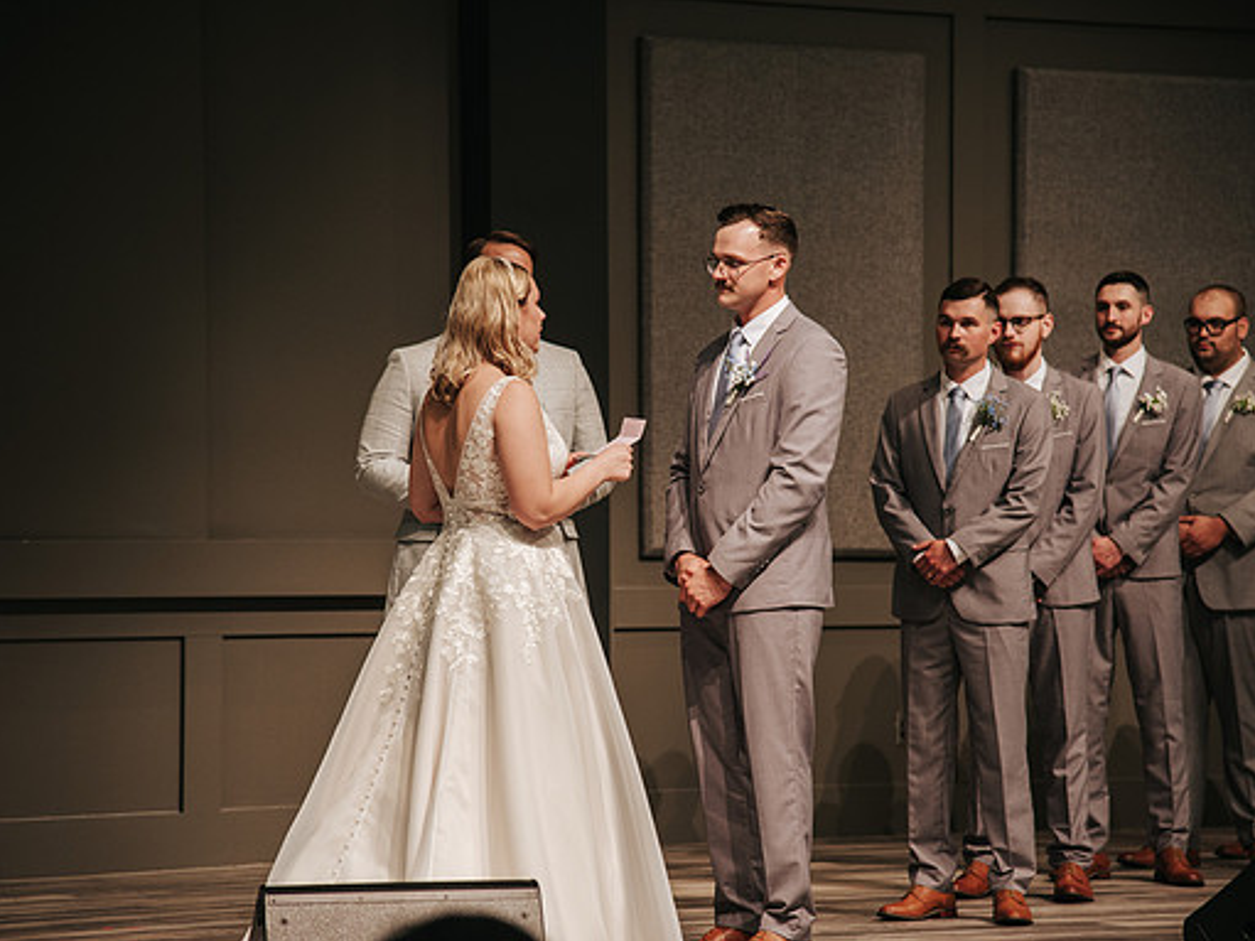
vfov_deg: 11.2
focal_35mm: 132
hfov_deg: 14.9
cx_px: 634
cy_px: 473
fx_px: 4785
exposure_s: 1/200
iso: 1000
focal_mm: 120
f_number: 4
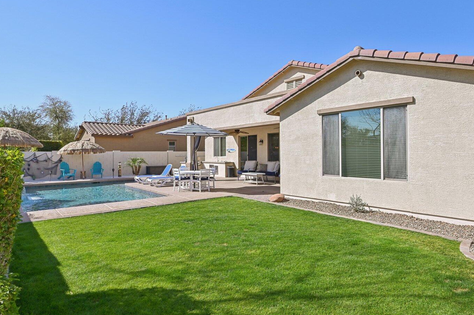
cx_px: 273
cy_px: 143
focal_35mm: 21
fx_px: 276
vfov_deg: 59.3
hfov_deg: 80.7
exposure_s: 1/800
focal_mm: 14
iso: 200
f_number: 8
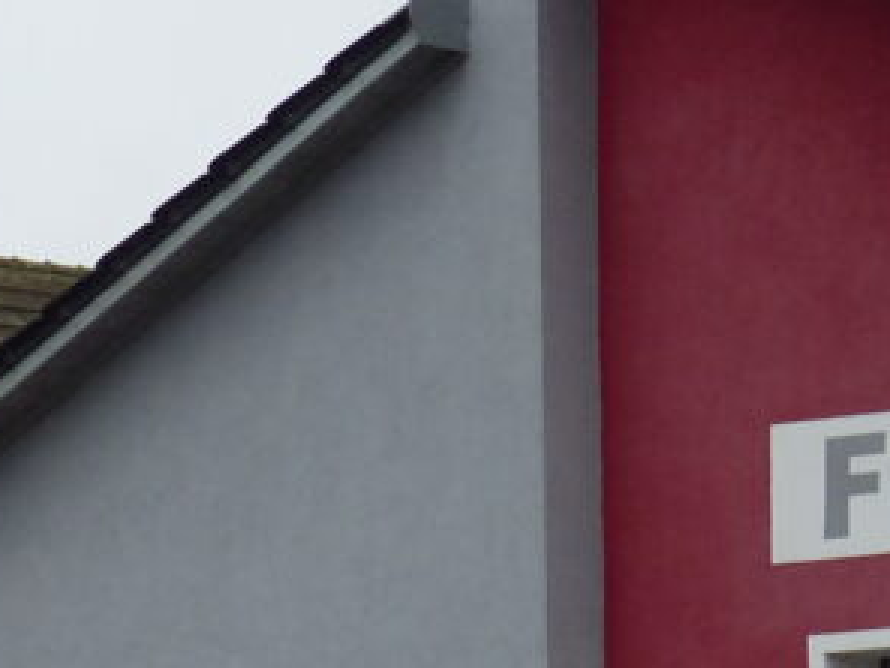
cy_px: 584
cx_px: 1326
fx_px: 5836
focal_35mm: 227
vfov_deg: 6.5
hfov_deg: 8.5
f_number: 4
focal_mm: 10.1
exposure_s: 1/250
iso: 100
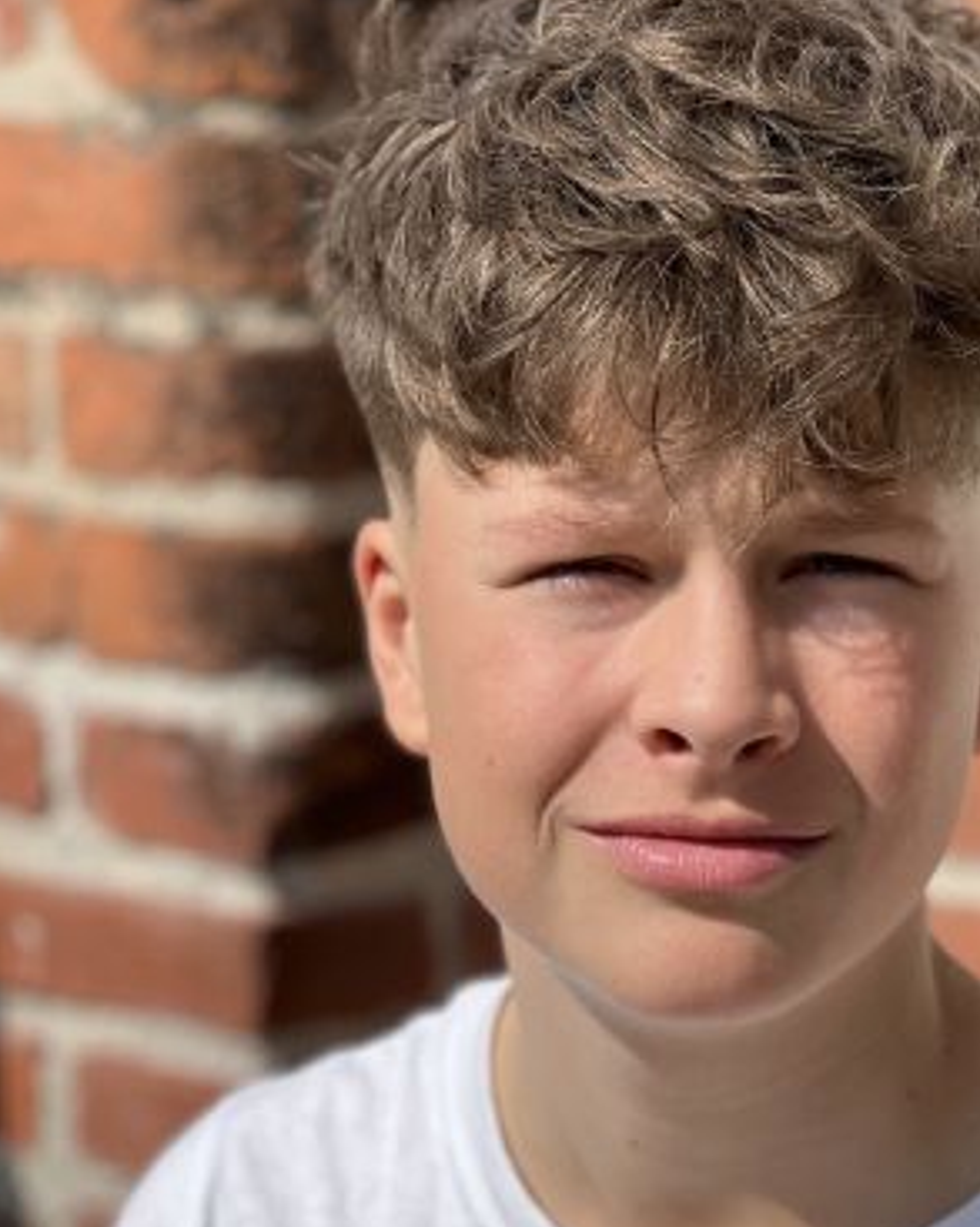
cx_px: 722
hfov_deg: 12.5
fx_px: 4465
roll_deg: -1.0
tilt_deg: -11.5
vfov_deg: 15.6
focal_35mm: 123
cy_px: 806
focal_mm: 9
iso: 32
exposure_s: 1/896
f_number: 2.8
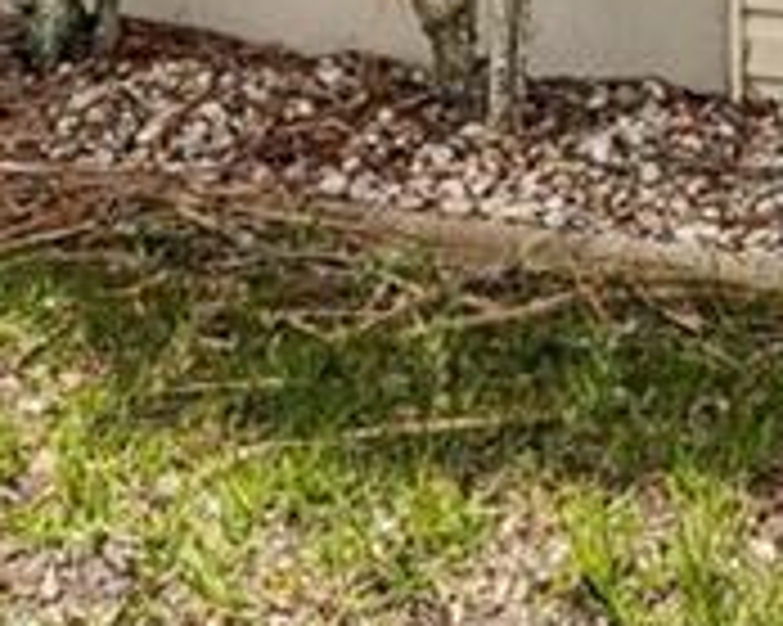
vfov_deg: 10.1
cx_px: 680
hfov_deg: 13.9
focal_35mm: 138
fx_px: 3196
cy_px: -757
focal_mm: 16
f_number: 8
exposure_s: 1/800
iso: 400
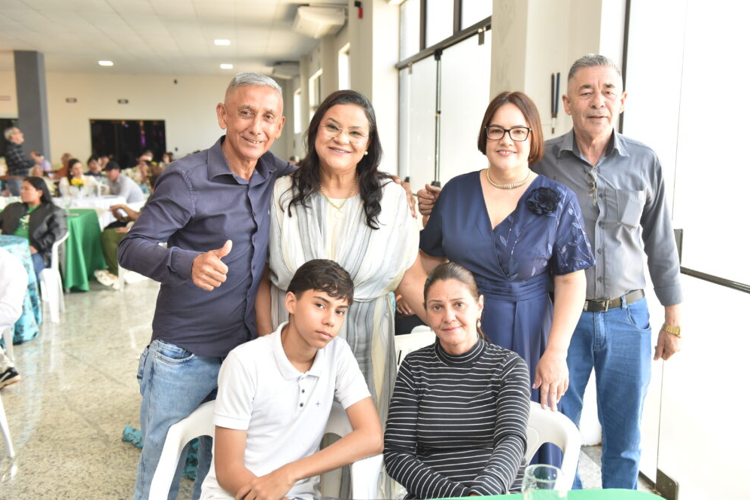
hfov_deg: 53.1
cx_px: 376
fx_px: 750
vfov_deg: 36.9
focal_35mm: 36
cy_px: 256
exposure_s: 1/125
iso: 1600
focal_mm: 35
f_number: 3.2
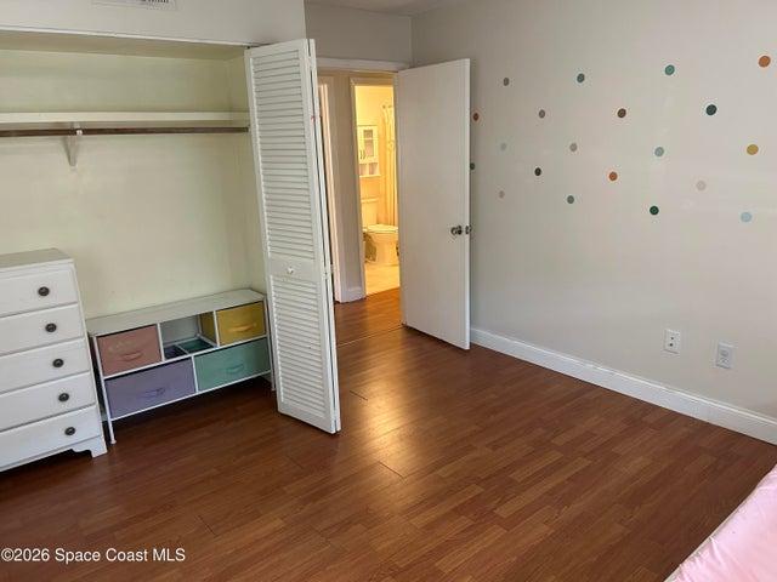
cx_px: 388
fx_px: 584
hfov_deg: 67.3
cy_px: 291
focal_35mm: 26
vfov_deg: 53.1
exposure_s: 1/60
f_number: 1.5
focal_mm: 5.7
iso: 200
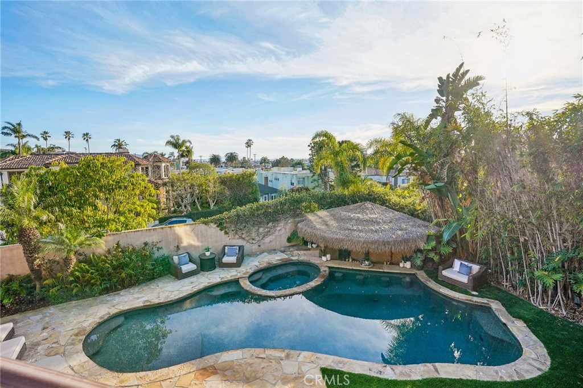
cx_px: 292
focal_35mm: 16
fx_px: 259
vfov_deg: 73.7
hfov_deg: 96.8
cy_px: 194
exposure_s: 1/250
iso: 400
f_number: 8
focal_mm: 16
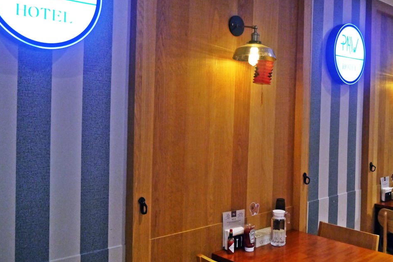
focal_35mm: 37
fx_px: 404
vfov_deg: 35.9
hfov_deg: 51.7
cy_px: 118
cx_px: 226
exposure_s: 1/80
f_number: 3.5
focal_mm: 14
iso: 1600
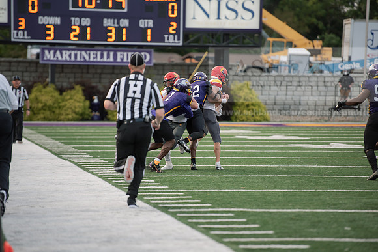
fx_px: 2100
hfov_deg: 10.3
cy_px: 126
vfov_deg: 6.9
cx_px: 189
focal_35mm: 200
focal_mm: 200
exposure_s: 1/500
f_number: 3.2
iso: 640
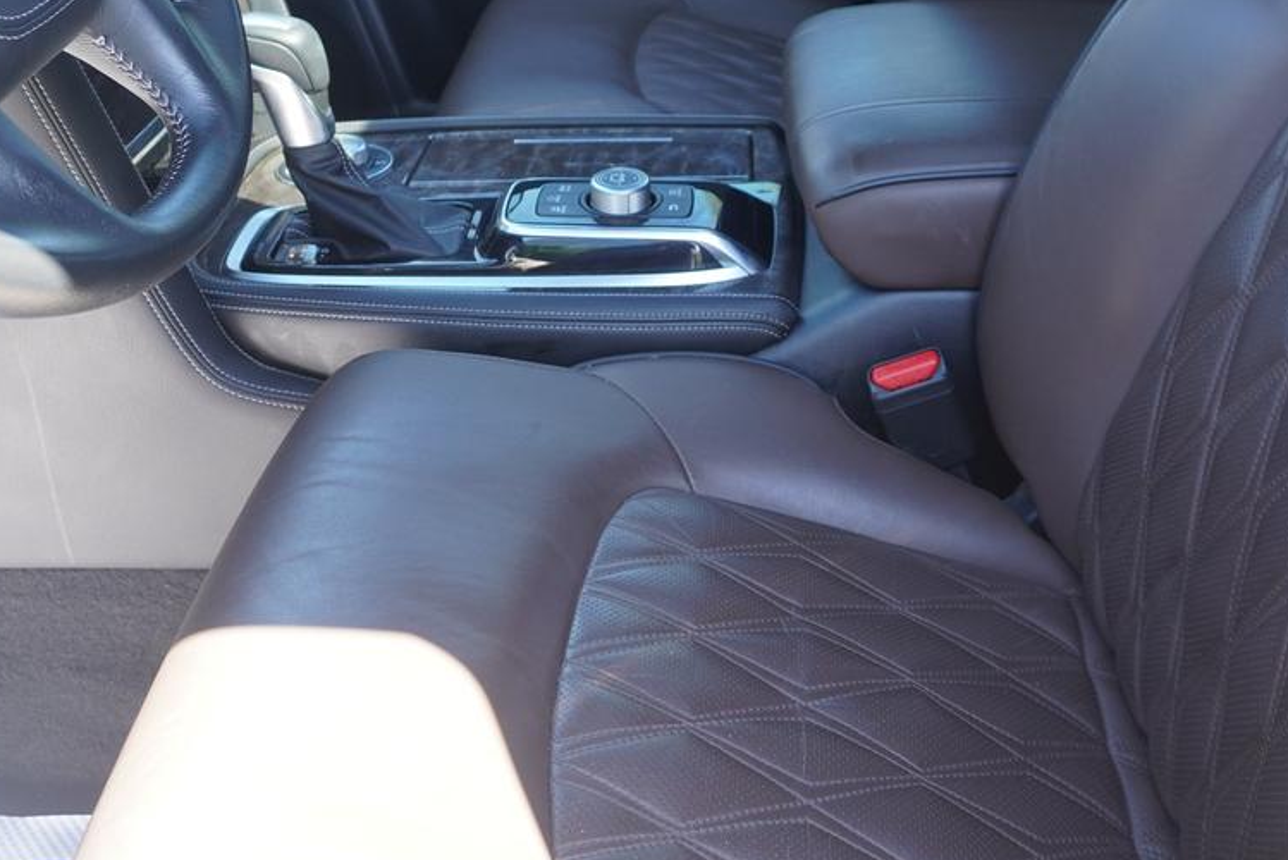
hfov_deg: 47.2
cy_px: 260
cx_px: 748
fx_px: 1467
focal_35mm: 41
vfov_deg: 32.3
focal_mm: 16
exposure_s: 1/60
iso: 250
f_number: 4
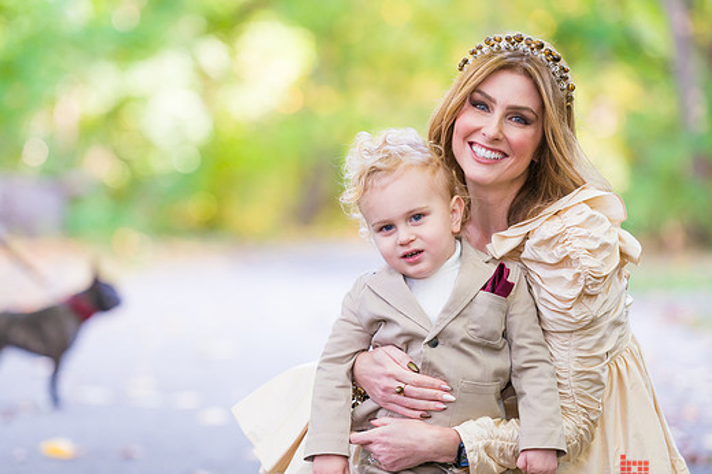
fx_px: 3419
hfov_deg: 11.9
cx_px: 320
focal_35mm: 173
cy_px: 262
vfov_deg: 7.9
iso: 1600
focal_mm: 155
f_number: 3.2
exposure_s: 1/200
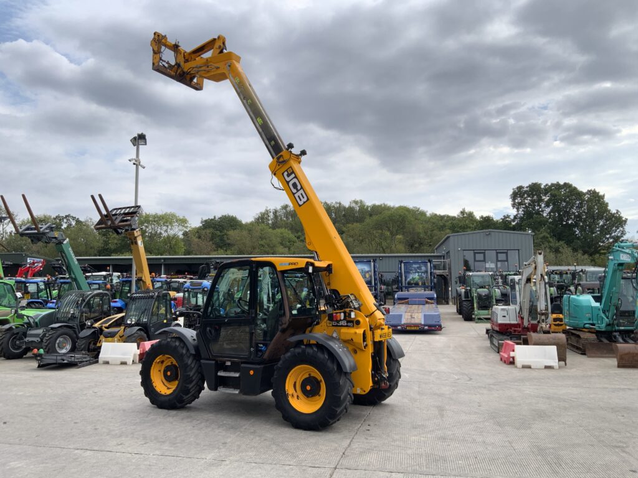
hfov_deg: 61.7
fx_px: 534
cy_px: 239
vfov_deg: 48.2
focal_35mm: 29
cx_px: 319
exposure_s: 1/551
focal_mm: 3
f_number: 1.8
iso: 16
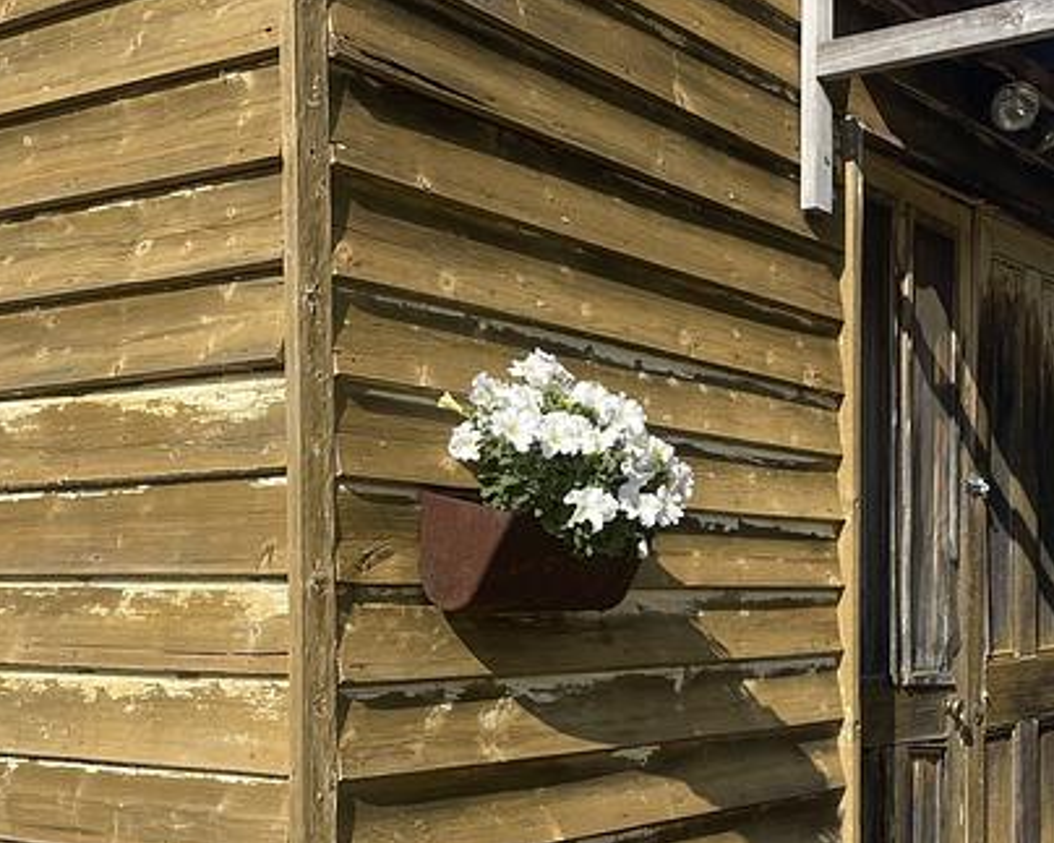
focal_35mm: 39
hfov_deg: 45.3
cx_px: 785
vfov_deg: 38.0
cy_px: 515
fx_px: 1216
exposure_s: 1/3205
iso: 32
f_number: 1.6
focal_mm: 4.2
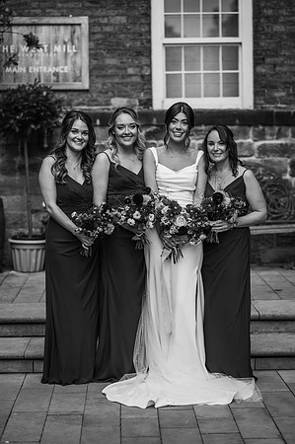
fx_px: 1047
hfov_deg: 16.0
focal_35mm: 85
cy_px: 222
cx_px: 148
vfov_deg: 23.9
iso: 100
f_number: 2.2
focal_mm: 85
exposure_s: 1/1000
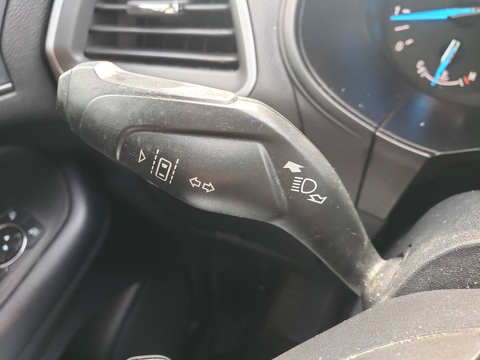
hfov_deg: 67.3
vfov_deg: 53.1
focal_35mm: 26
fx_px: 361
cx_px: 240
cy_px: 180
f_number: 2.4
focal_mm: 4.3
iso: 200
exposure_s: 1/49
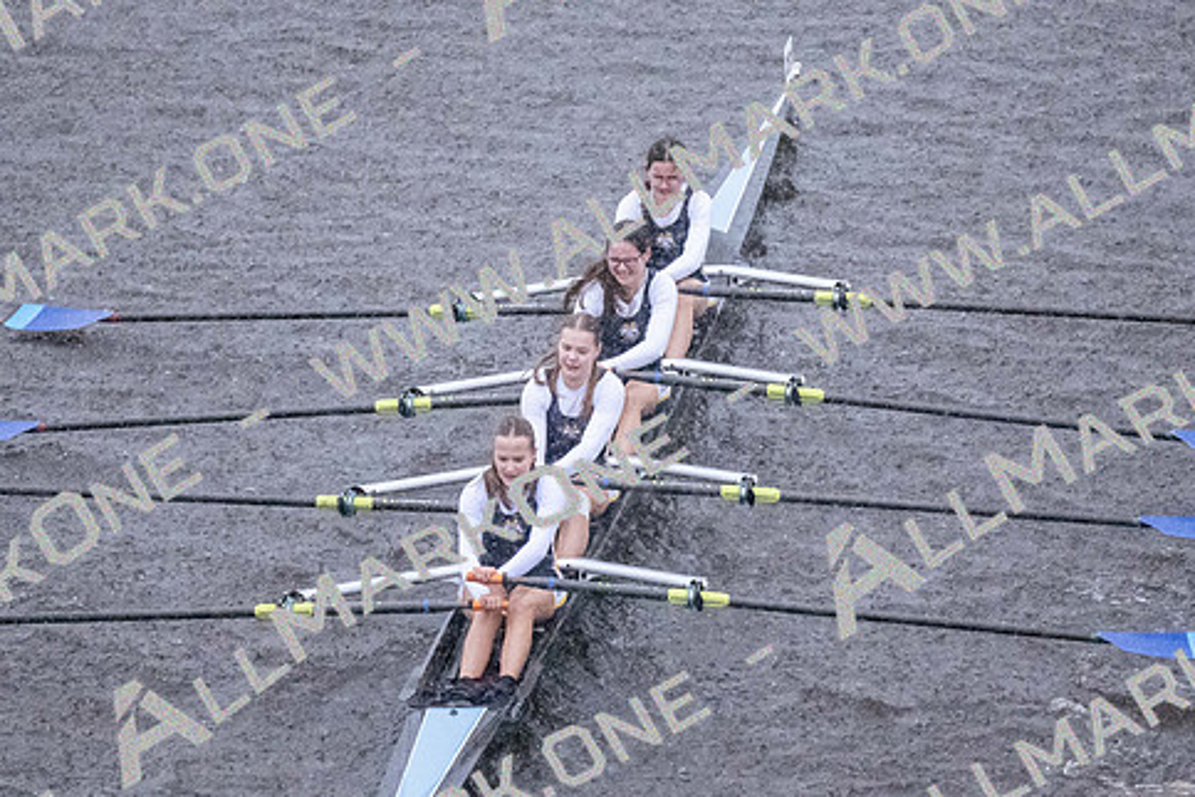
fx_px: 11949
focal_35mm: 360
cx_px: 614
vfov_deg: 3.8
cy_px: 406
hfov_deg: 5.7
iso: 10000
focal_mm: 200
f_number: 2.8
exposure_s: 1/1600
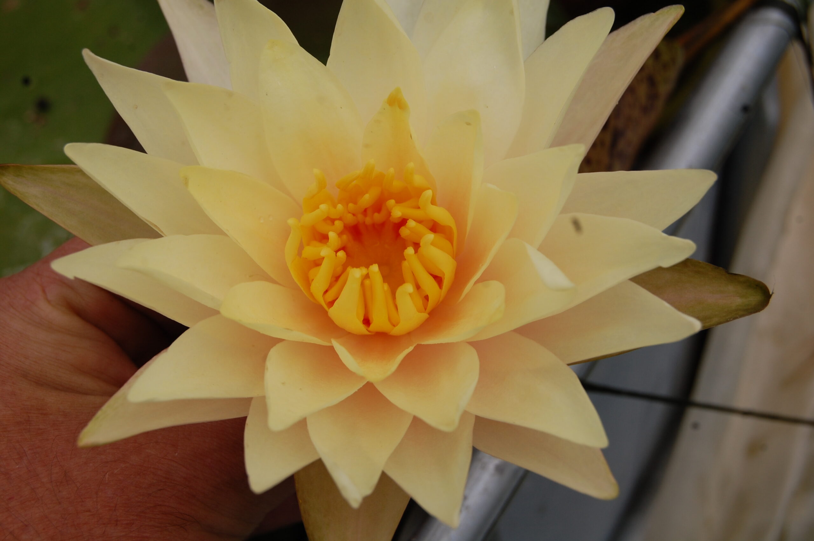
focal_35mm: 57
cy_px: 270
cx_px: 407
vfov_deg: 23.7
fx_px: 1288
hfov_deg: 35.1
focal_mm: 38
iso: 200
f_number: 10
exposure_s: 1/400
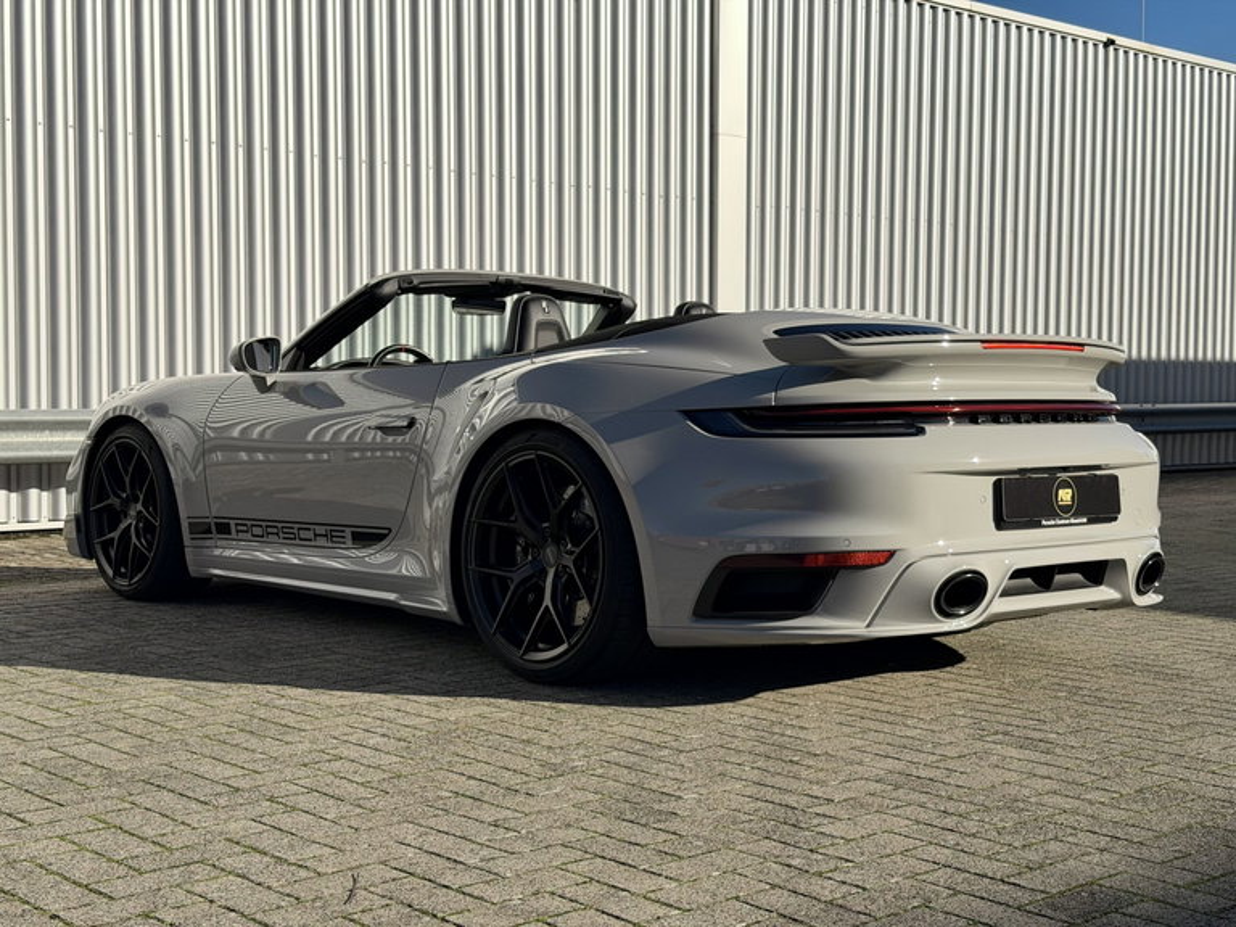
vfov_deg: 30.3
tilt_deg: -2.2
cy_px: 464
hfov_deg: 39.7
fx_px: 1714
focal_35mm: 48
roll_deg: +0.0
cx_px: 618
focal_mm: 6.76
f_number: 1.78
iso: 64
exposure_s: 1/7874
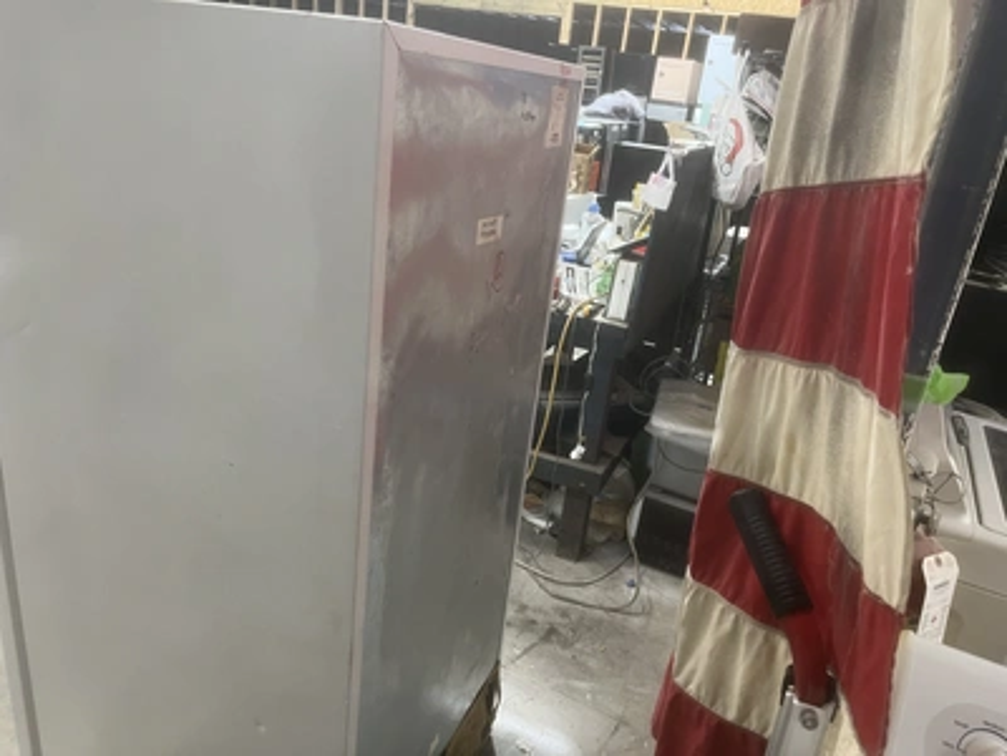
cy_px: 378
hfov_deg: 67.3
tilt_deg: -20.5
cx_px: 504
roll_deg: -5.6
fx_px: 756
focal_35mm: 26
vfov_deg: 53.1
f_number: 1.6
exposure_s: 1/60
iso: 200
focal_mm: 5.1
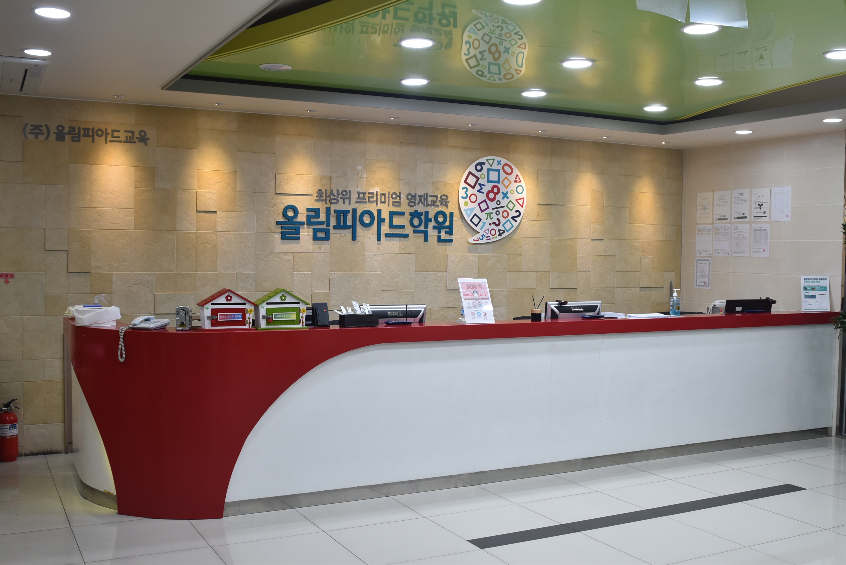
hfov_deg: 33.4
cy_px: 282
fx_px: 1411
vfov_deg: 22.7
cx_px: 423
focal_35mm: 60
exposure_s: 1/80
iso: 400
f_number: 4.5
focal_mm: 40
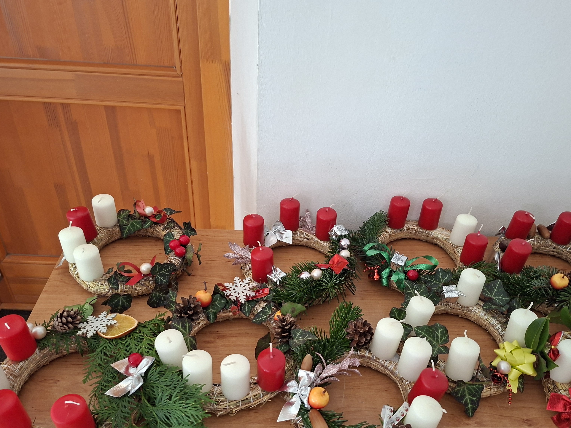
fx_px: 495
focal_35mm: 30
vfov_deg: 46.5
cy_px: 257
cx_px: 290
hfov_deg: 60.0
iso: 250
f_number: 1.8
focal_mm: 5.54
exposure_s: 1/100
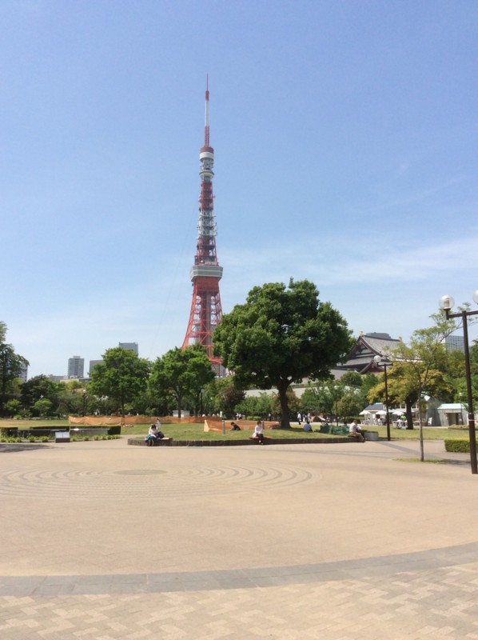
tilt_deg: +6.9
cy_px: 320
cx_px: 239
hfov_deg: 44.1
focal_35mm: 32
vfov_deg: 56.9
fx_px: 590
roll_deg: +0.7
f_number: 2.4
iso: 32
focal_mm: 3.3
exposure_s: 1/1733
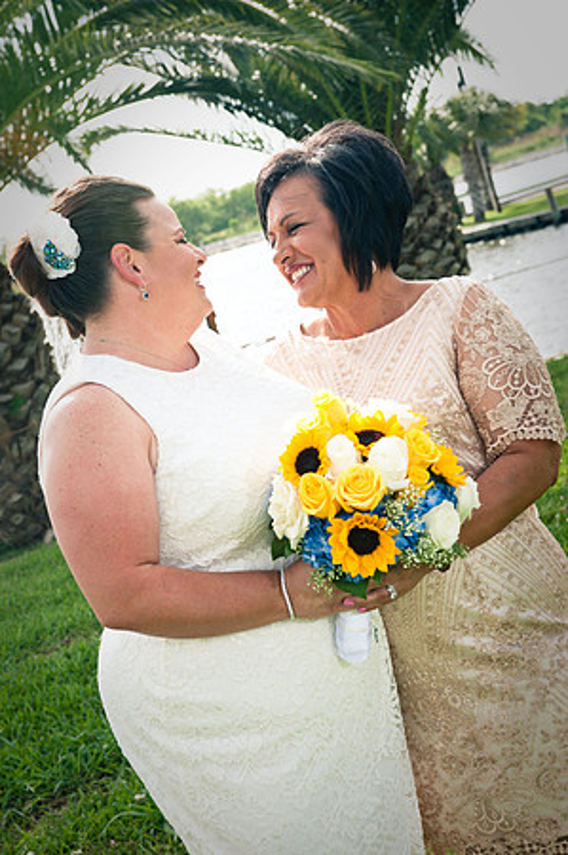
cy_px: 428
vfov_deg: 28.9
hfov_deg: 19.4
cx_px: 284
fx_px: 1660
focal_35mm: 70
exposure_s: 1/320
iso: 160
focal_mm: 70
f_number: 8
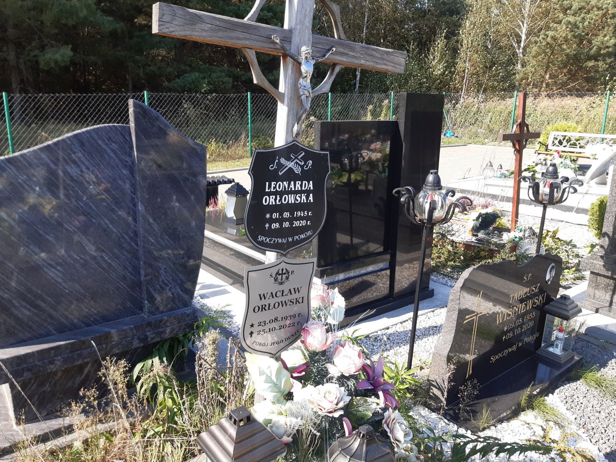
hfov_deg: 67.3
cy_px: 231
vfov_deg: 53.1
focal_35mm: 26
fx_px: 463
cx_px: 308
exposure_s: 1/577
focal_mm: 3.92
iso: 40
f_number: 1.7
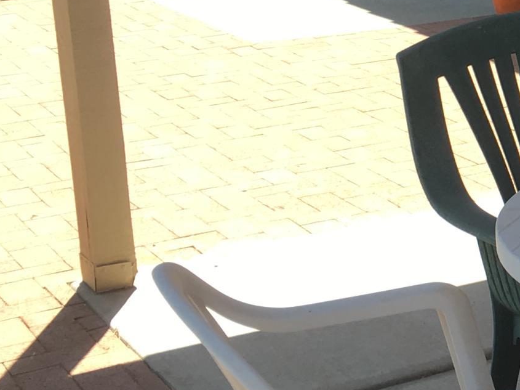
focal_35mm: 103
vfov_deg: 14.3
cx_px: 900
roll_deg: -0.3
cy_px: 122
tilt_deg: -13.6
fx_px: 1547
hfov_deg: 16.4
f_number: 2.2
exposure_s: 1/516
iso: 25
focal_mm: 4.15
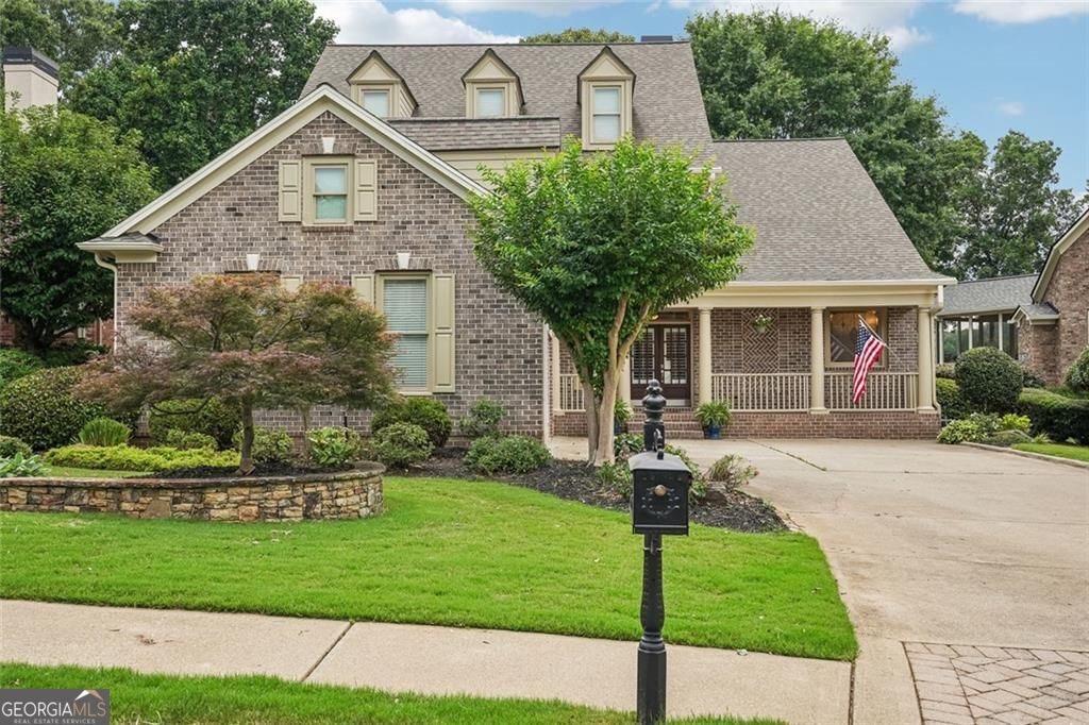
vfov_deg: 41.1
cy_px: 362
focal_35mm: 32
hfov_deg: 58.7
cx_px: 544
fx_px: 968
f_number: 8
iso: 800
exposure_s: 1/320
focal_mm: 32
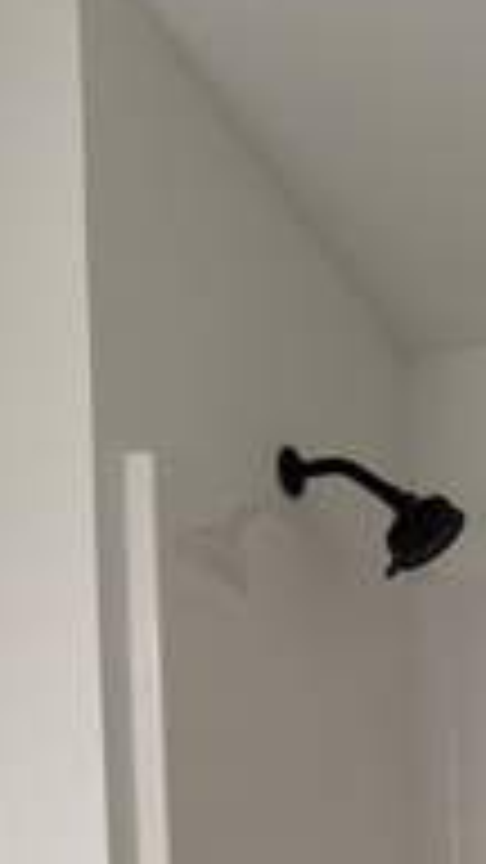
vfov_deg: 20.2
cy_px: 1377
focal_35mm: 87
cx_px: 428
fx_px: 1993
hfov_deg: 13.8
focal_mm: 6.76
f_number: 1.78
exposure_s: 1/120
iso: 125
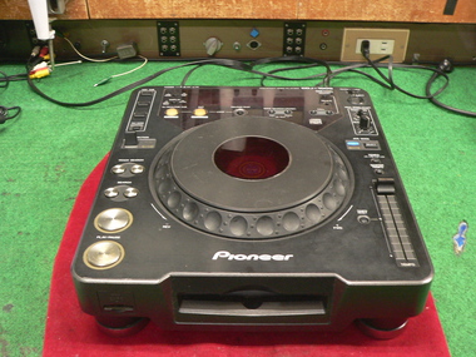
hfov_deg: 49.0
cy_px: 178
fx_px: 523
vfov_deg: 37.7
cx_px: 238
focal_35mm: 38
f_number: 2.8
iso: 200
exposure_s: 1/8
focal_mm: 6.4
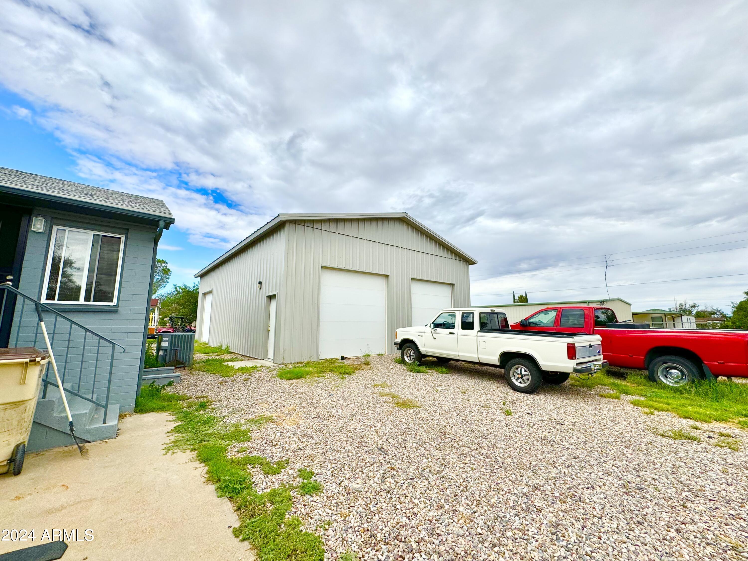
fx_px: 303
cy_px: 280
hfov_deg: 102.1
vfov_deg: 85.7
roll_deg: -0.4
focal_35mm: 14
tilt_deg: +7.8
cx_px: 374
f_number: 2.2
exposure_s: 1/2674
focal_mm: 2.22
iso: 50
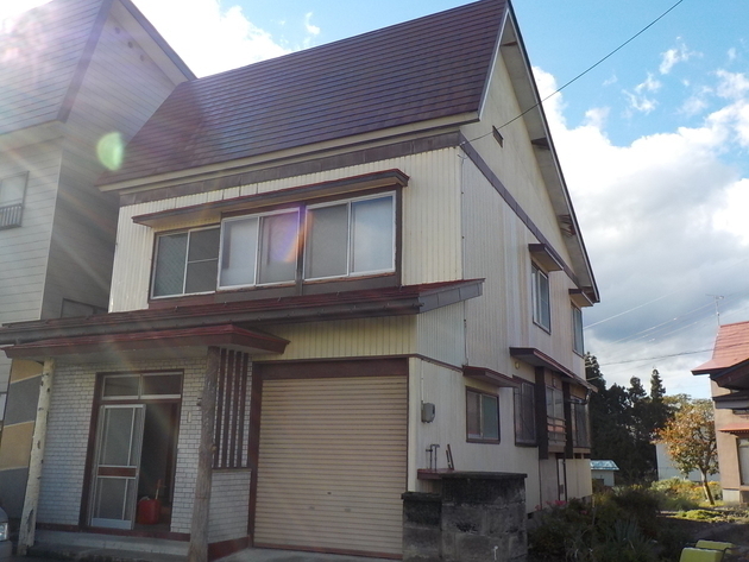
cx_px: 374
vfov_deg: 46.8
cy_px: 281
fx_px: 649
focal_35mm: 30
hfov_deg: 59.9
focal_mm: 4.1
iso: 125
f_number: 3.3
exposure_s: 1/640
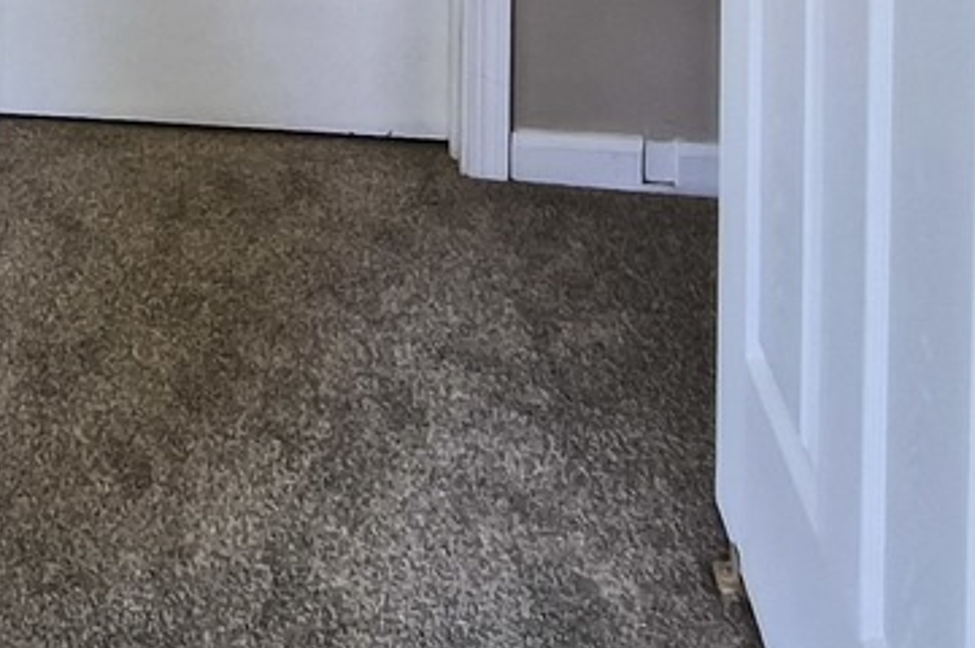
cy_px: -510
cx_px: 140
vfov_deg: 19.2
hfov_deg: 35.2
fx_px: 1461
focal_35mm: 54
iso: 250
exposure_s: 1/60
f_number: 2.2
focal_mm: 1.7
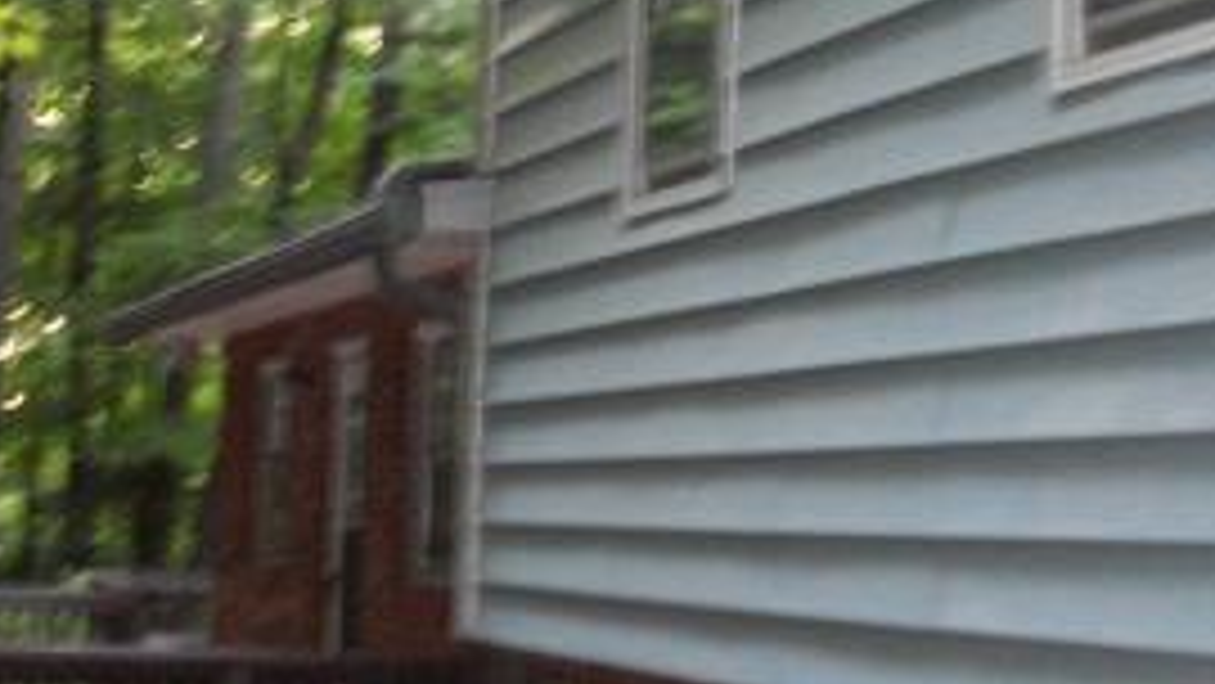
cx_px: 680
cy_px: 158
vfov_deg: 14.7
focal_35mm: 82
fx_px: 2642
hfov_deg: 25.9
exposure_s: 1/30
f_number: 3.1
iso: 320
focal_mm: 6.3
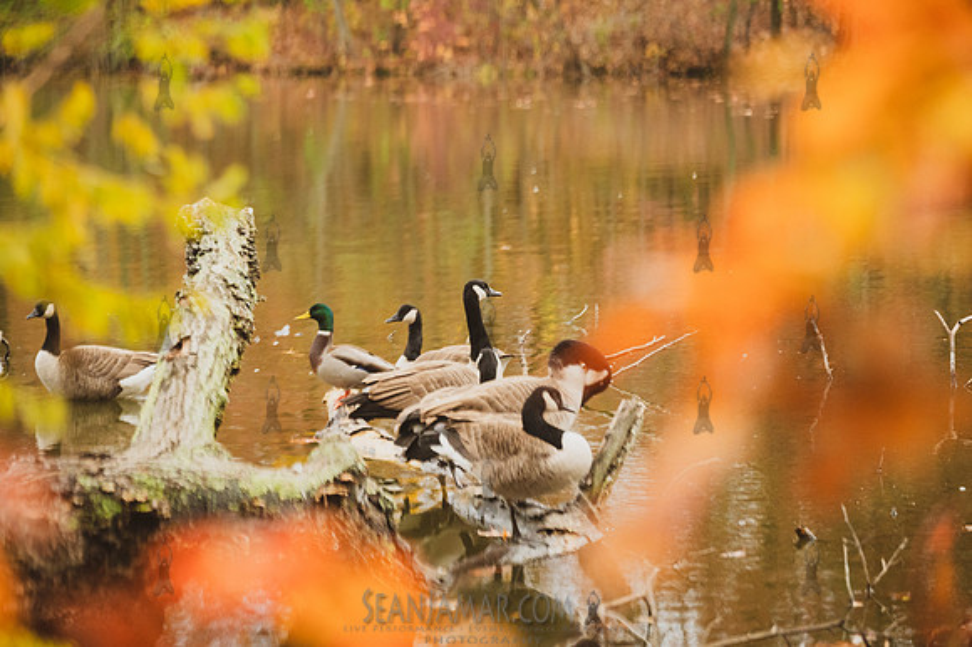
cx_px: 486
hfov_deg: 15.4
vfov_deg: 10.3
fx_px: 3593
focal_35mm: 133
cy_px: 324
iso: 4000
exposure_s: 1/400
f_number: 4.5
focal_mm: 133
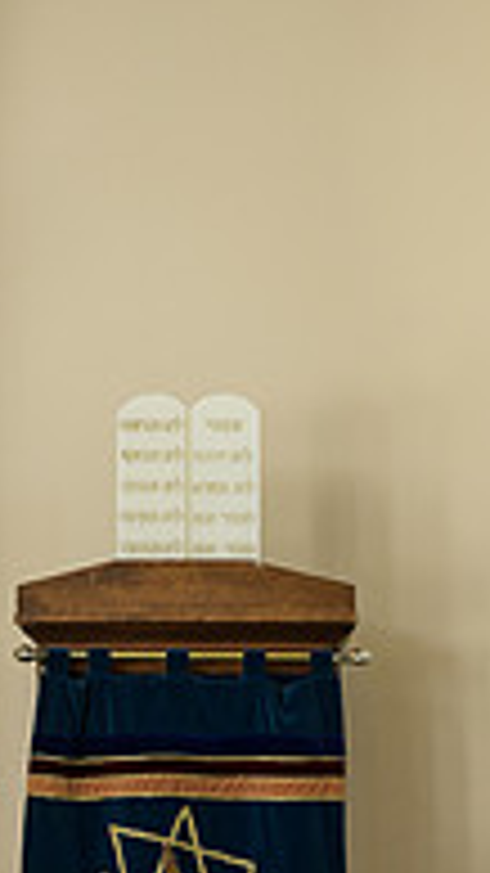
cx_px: 238
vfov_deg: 19.4
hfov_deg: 11.3
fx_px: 2474
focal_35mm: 107
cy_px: 882
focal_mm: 44
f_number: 3.2
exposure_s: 1/125
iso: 400
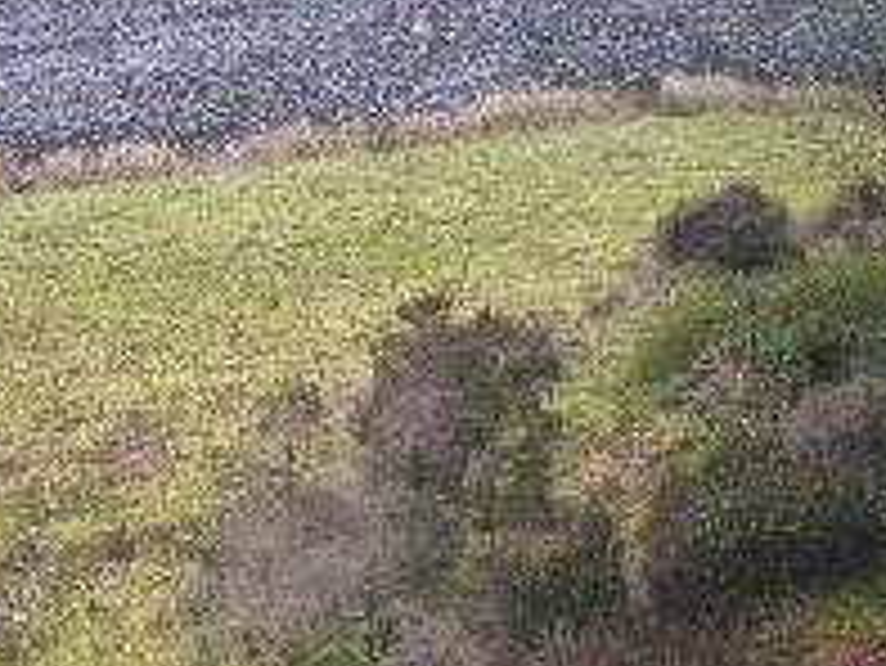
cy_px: 45
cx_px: 256
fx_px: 1870
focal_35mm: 73
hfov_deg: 26.4
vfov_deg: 19.7
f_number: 3.1
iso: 64
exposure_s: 1/50
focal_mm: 6.3
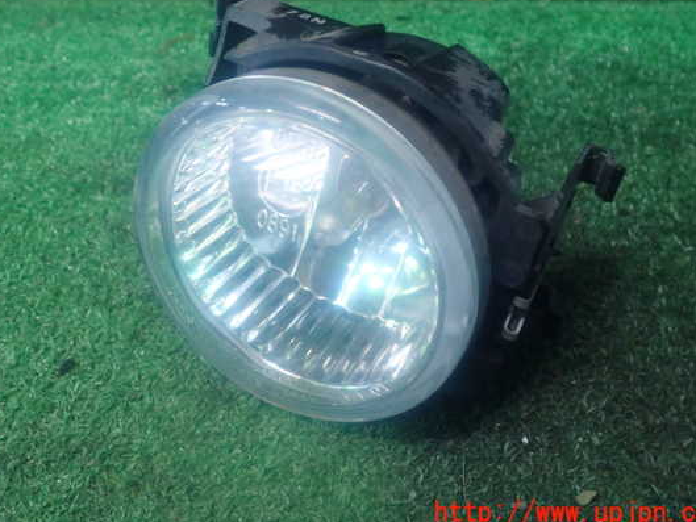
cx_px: 337
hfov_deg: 53.9
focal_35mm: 34
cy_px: 234
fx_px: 684
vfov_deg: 41.8
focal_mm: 5.5
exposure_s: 1/30
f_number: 2.3
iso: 800
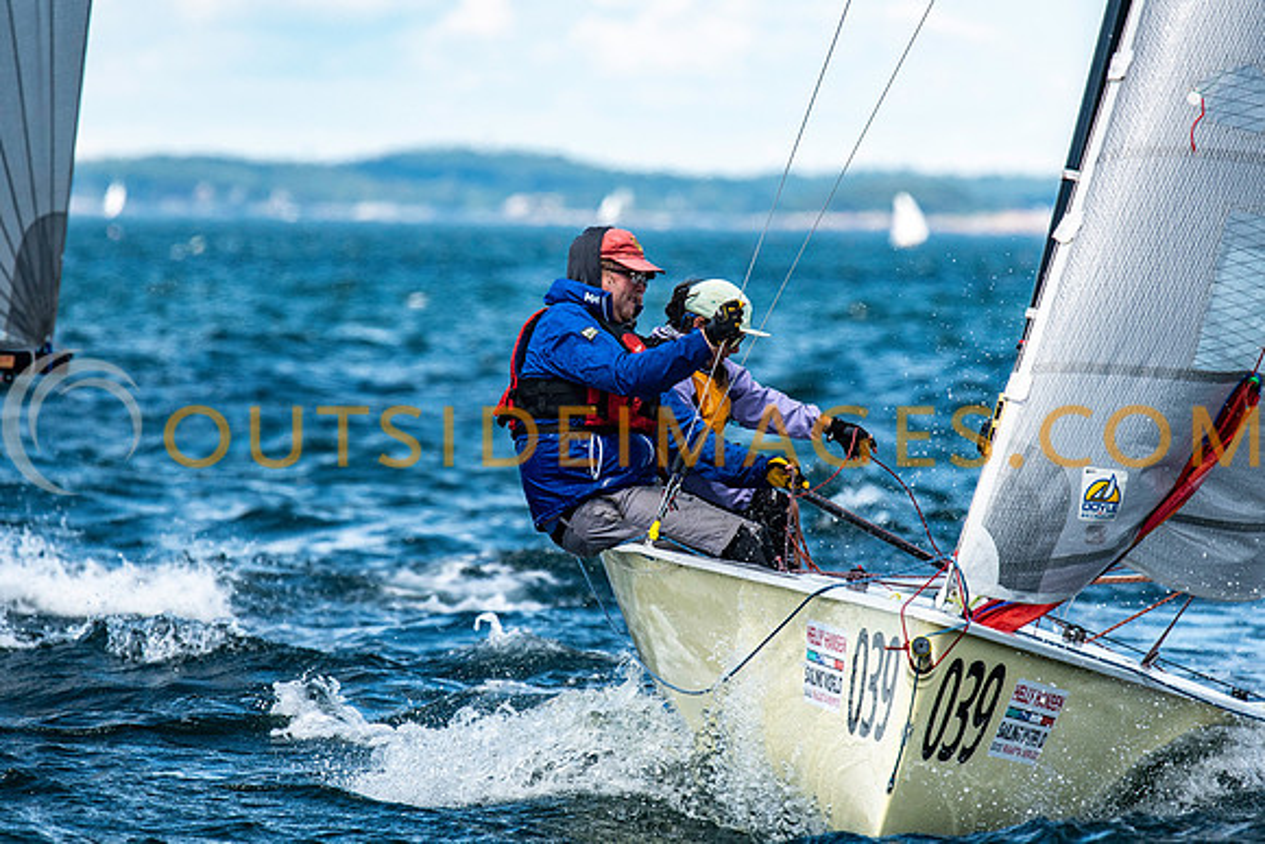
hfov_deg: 4.2
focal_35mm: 486
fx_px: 17071
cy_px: 422
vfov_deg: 2.8
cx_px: 632
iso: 500
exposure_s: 1/3200
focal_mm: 300
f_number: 5
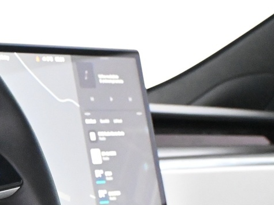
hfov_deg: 12.2
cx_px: -189
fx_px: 1190
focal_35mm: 150
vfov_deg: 9.8
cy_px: 208
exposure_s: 1/60
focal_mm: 30.5
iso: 9000
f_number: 4.8
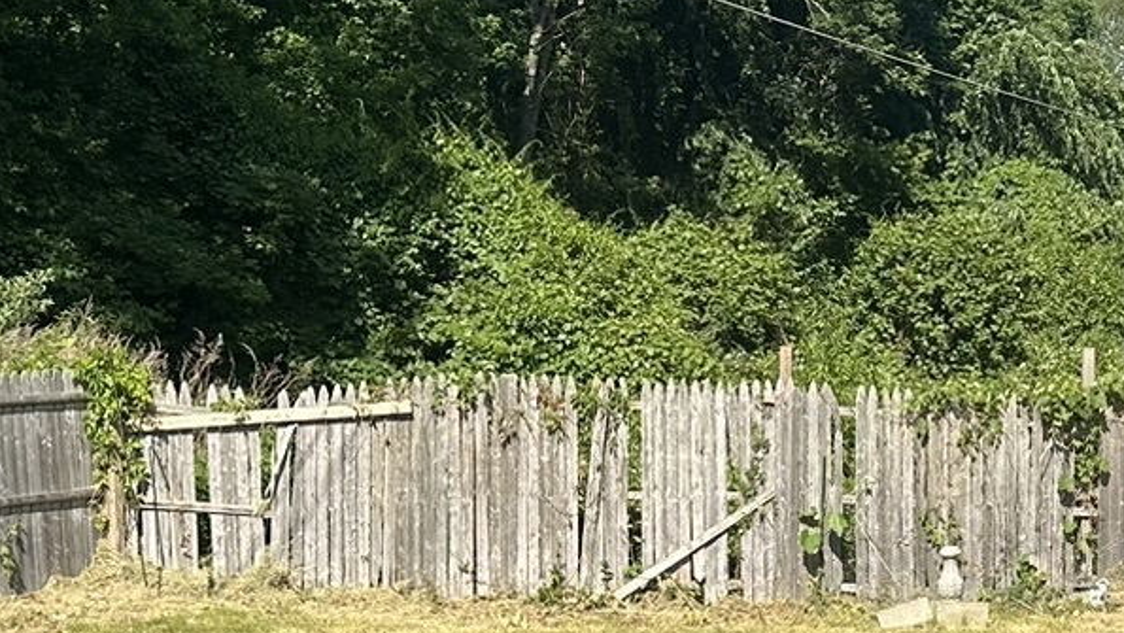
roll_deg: -1.1
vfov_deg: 13.4
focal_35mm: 90
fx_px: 2683
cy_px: 539
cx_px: 1069
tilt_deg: -3.2
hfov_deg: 22.9
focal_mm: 6.86
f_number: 1.78
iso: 80
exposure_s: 1/4184
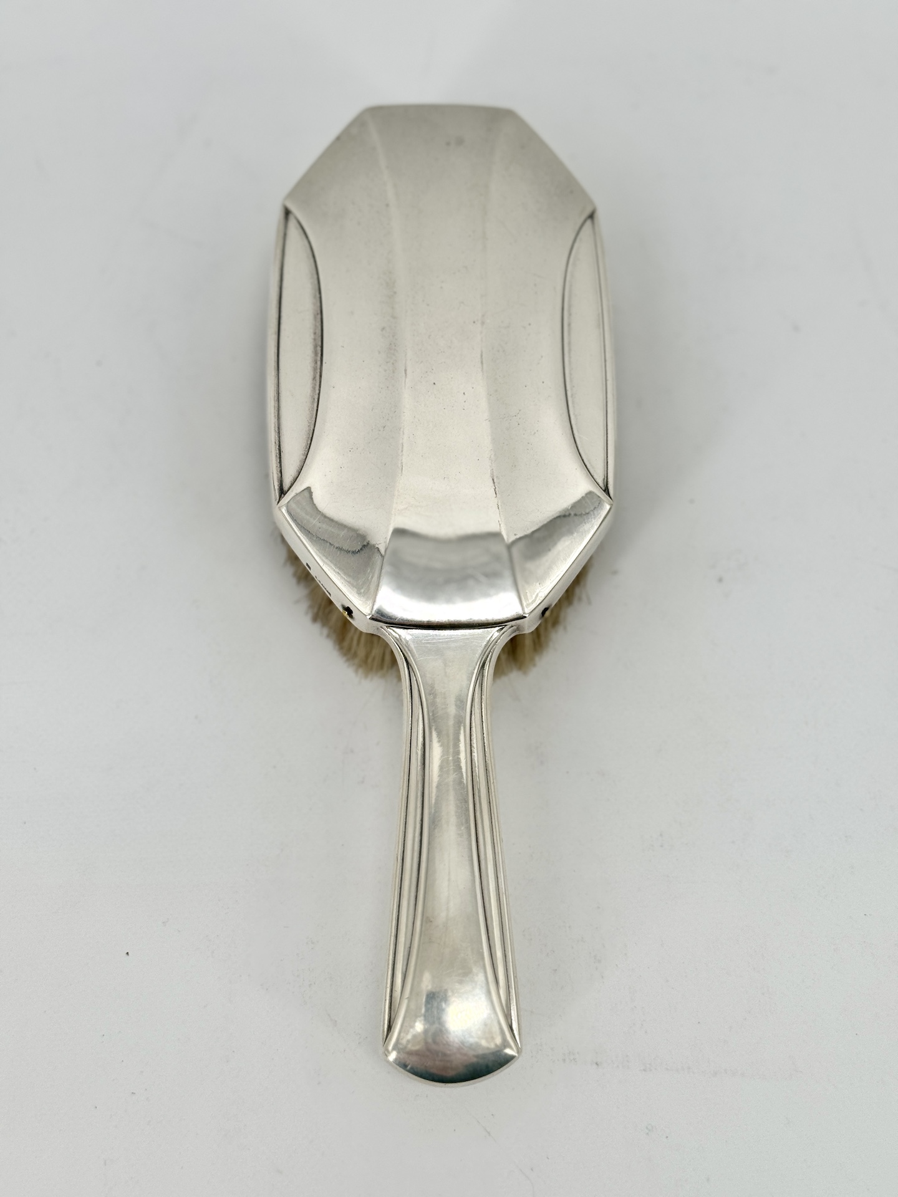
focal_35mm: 48
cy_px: 598
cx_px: 449
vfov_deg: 39.7
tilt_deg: -69.3
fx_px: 1660
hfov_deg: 30.3
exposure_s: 1/1263
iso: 64
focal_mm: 6.86
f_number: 1.78
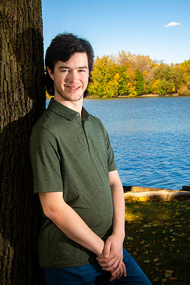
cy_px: 142
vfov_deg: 34.5
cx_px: 95
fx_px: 459
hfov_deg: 23.4
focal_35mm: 58
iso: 800
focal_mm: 58
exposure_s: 1/160
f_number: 14
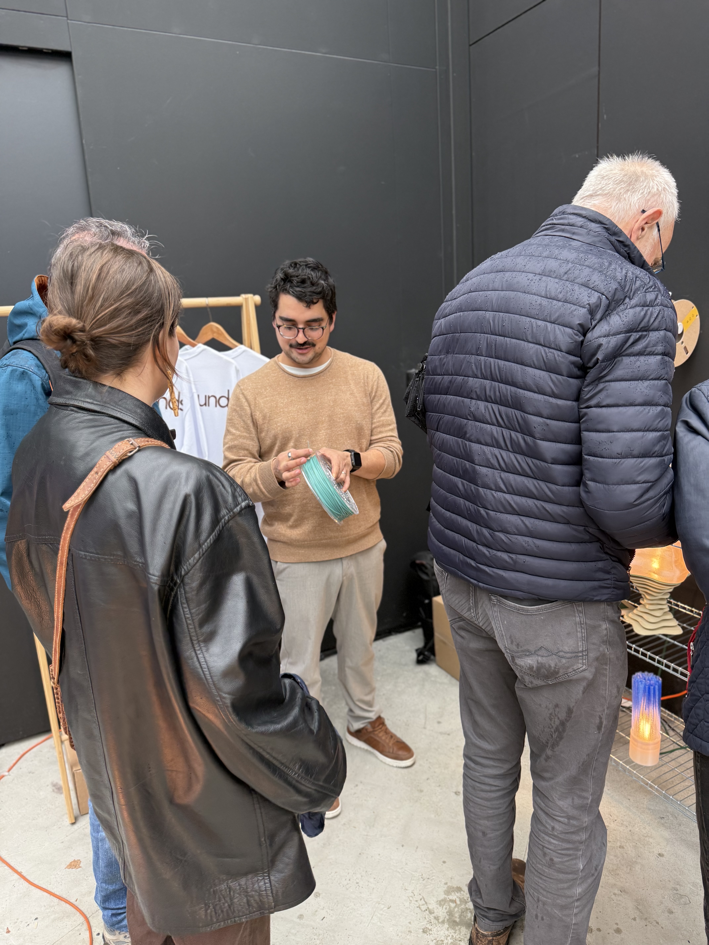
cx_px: 354
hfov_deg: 56.8
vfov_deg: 71.6
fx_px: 655
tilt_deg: -11.1
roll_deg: +3.0
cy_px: 472
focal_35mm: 24
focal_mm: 6.76
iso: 160
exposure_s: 1/100
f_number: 1.78
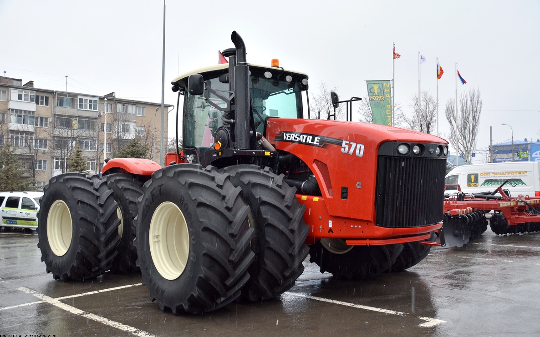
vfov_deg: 37.3
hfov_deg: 56.7
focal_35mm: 34
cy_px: 164
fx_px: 500
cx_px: 271
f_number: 5.6
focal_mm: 22
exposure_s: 1/100
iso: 400
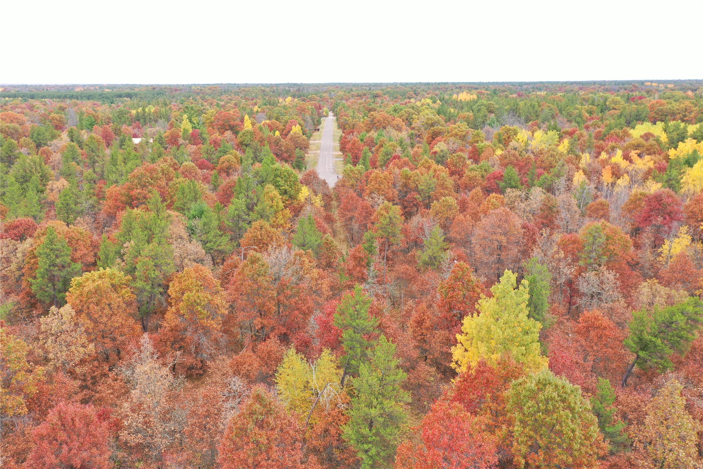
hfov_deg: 65.5
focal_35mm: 28
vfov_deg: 46.4
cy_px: 234
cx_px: 352
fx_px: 547
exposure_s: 1/120
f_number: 3.5
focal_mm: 10.26
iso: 100
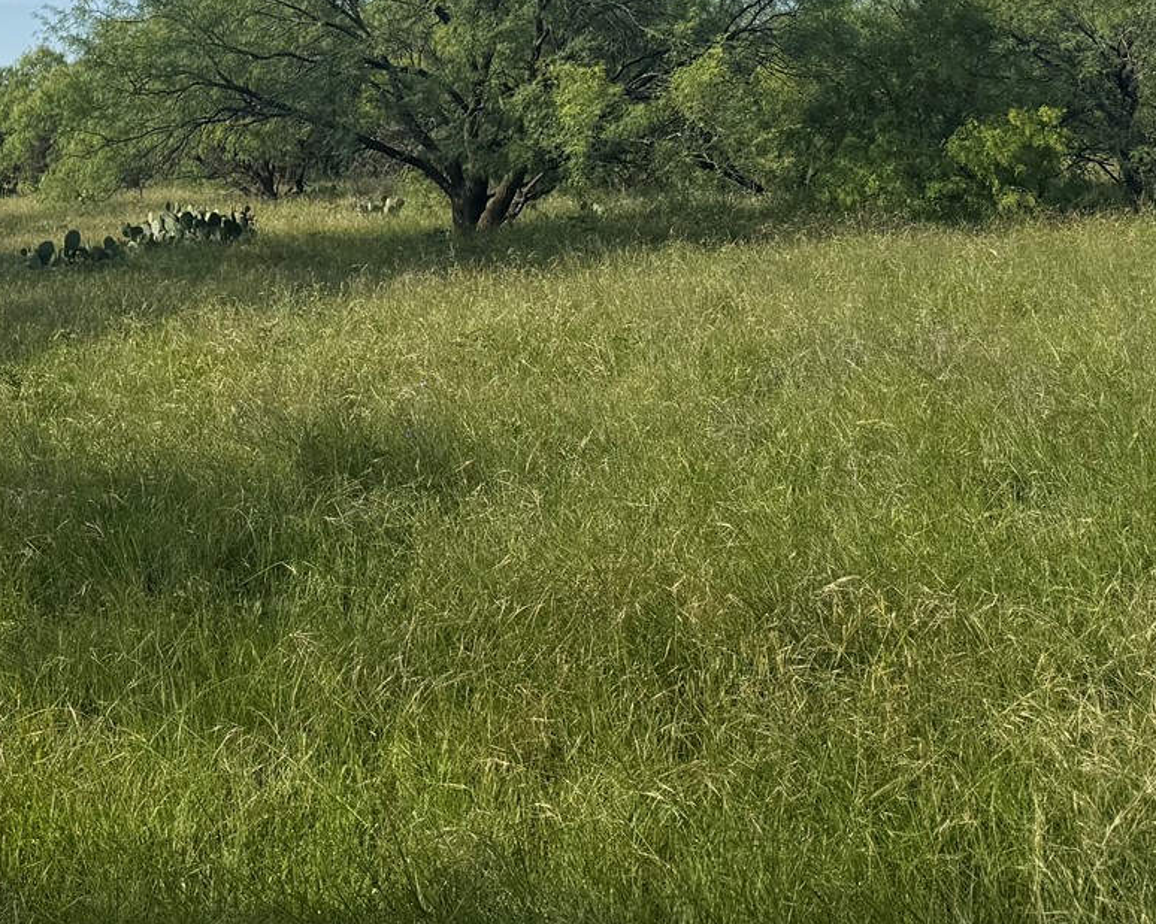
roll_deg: -0.1
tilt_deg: +6.4
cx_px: 248
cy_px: -64
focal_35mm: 62
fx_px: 2121
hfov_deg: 29.8
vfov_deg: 23.3
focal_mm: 6.76
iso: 80
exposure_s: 1/4950
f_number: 1.78
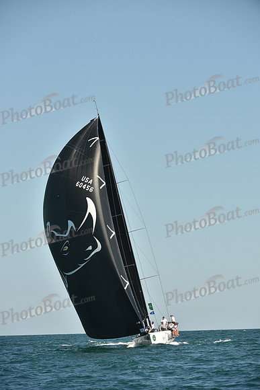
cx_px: 130
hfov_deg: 6.9
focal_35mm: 200
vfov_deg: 10.3
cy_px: 195
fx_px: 2165
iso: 250
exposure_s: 1/1250
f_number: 6.3
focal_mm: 200
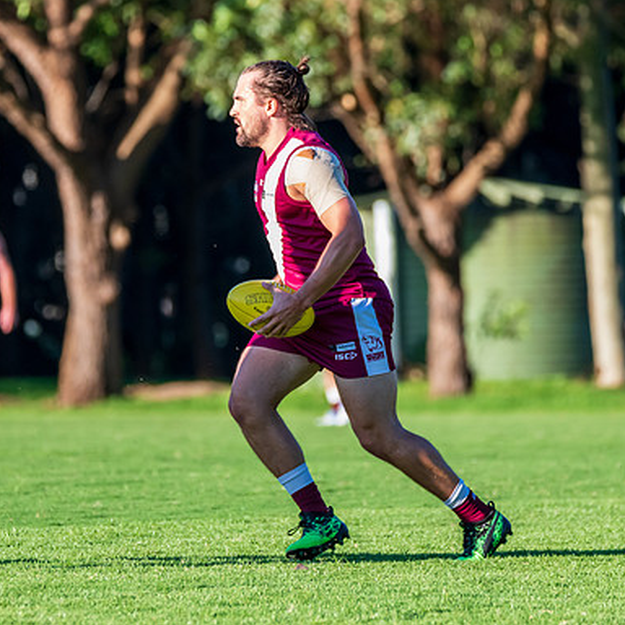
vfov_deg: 3.7
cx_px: 257
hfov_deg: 3.7
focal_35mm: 478
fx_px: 9764
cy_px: 301
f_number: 6.3
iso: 1000
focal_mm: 320
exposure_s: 1/1000
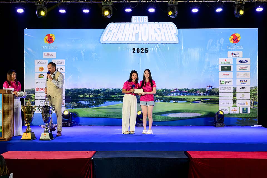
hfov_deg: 50.7
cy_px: 89
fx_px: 282
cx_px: 134
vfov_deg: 35.1
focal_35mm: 38
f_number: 6.3
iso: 1600
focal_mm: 38
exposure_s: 1/200
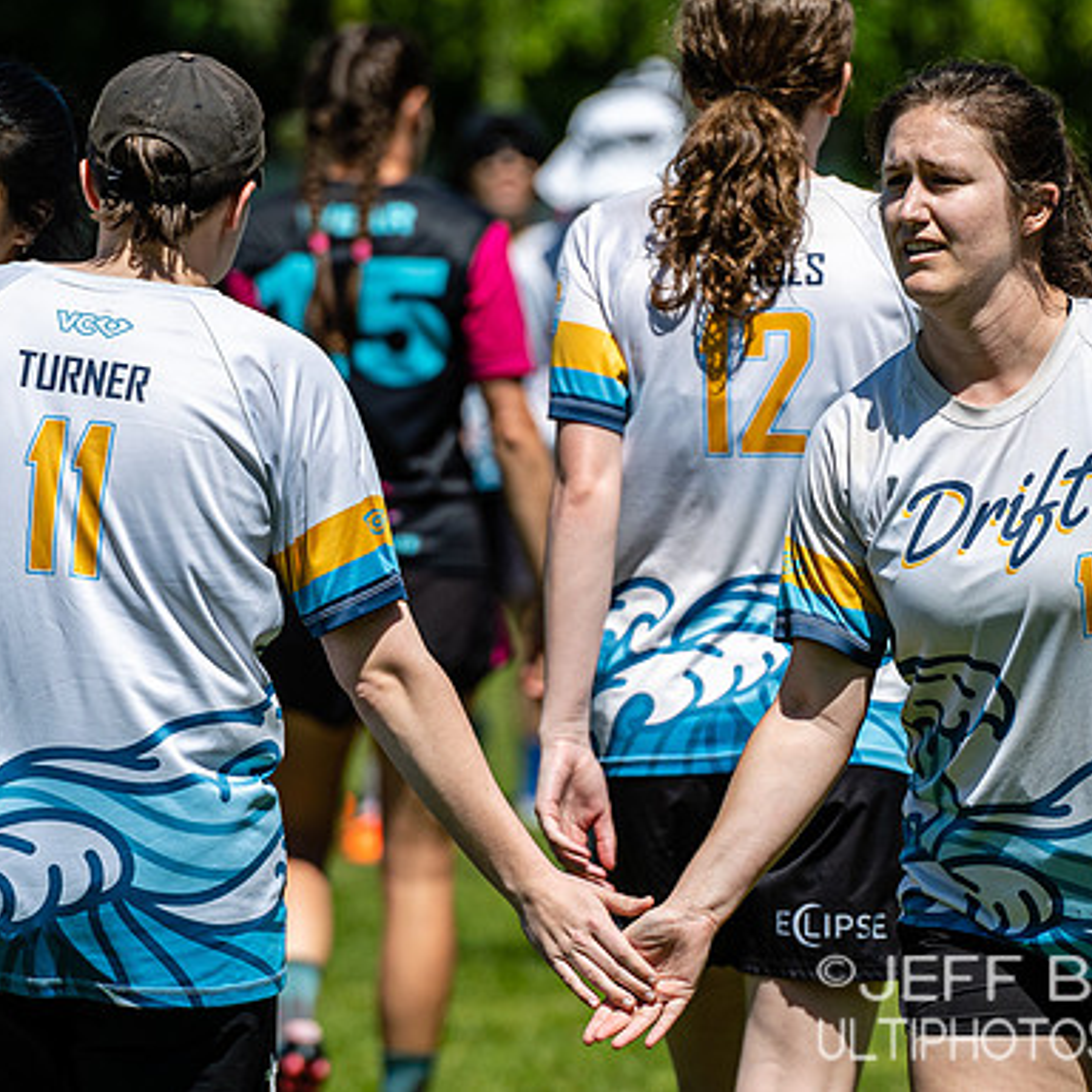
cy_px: 545
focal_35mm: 533
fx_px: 19023
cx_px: 946
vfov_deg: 3.3
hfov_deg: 3.3
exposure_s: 1/2000
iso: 100
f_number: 4
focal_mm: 200
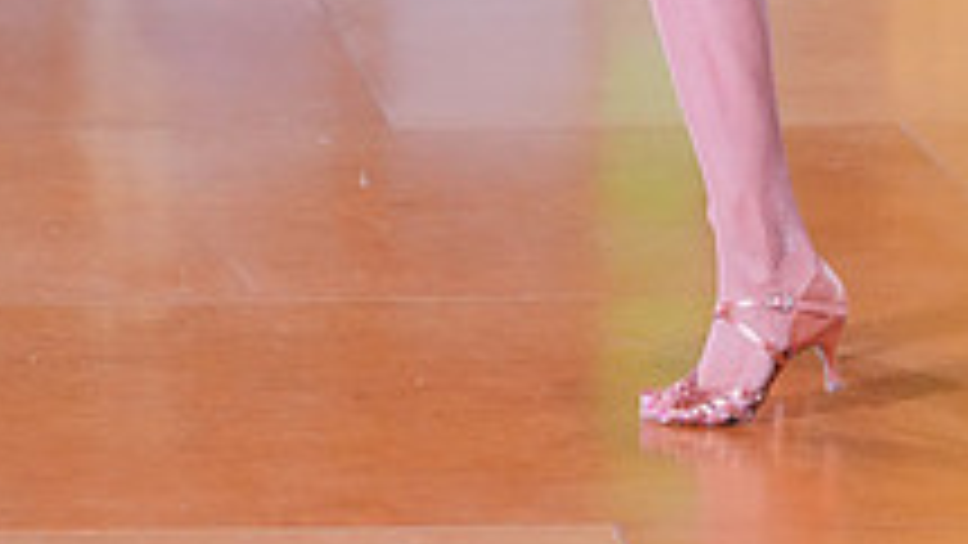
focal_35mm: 297
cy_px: -459
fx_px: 7624
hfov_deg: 7.3
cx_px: 727
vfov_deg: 4.1
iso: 8000
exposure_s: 1/500
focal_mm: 105
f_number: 3.5
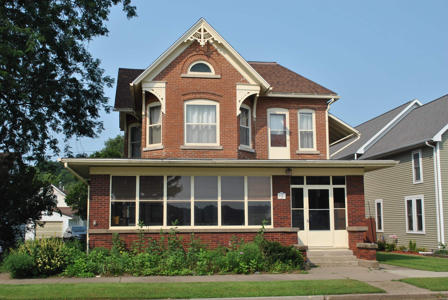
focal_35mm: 40
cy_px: 151
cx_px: 219
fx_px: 498
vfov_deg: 33.5
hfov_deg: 48.4
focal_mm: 26
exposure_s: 1/250
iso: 100
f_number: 8
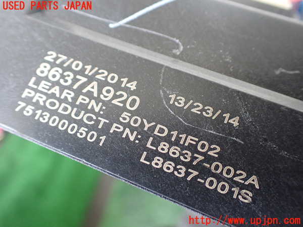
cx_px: 152
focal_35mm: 30
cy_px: 114
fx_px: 263
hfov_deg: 60.0
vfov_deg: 46.8
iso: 800
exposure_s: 1/125
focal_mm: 5.4
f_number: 2.3
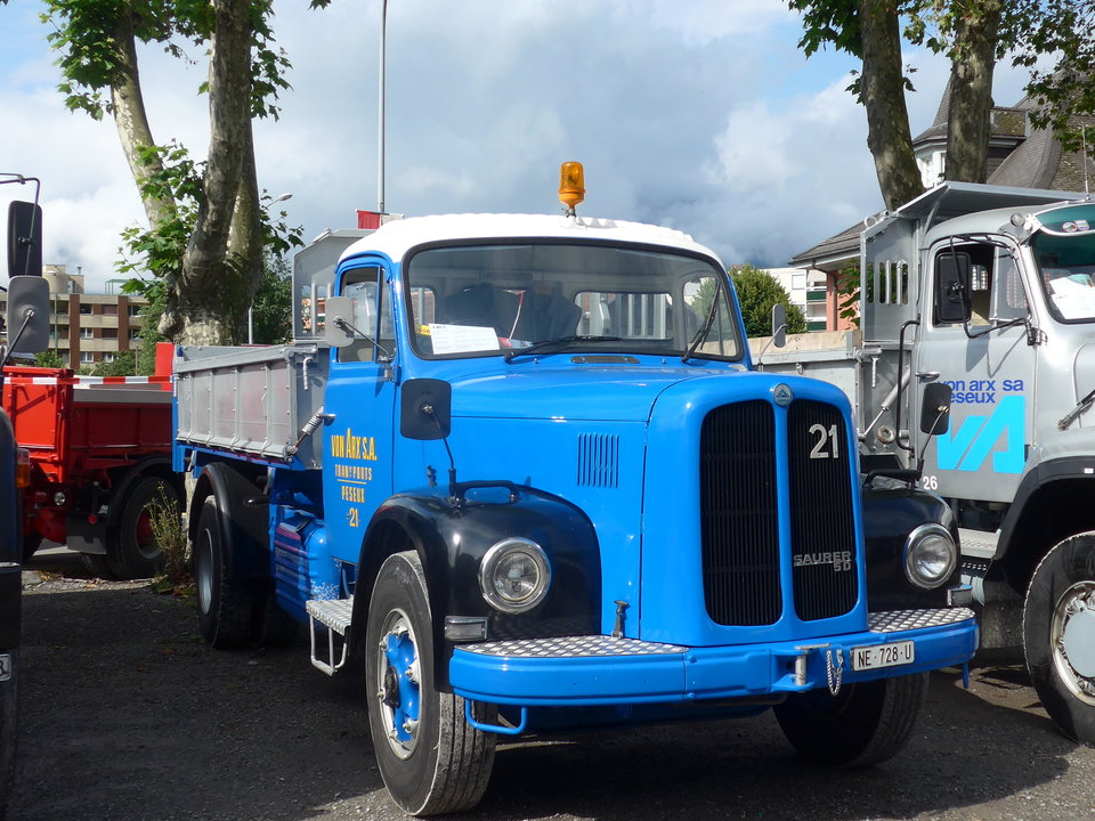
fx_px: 1423
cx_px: 605
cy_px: 410
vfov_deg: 32.2
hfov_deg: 42.0
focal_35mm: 45
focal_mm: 7.5
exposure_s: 1/1600
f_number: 2.8
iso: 80
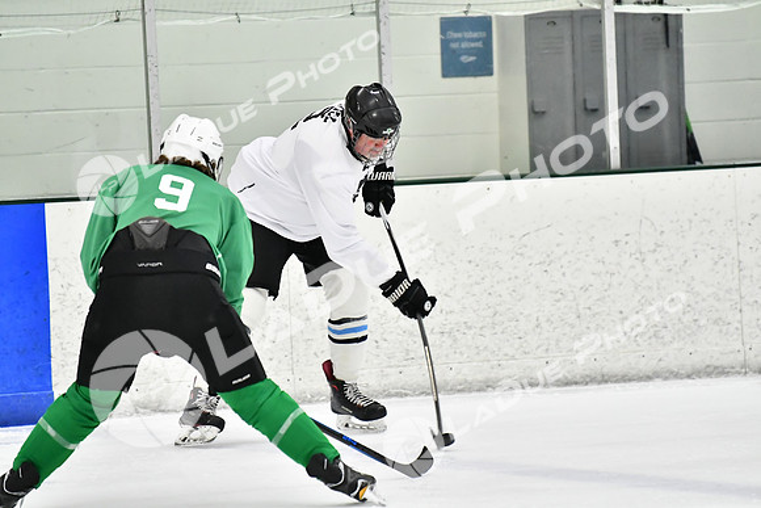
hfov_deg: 7.2
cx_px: 380
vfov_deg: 4.8
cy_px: 254
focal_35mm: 285
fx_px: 6026
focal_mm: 190
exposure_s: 1/1250
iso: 5000
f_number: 2.8
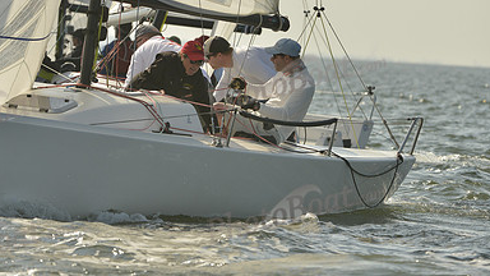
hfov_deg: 4.9
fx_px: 5756
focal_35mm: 443
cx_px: 142
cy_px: 33
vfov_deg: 2.7
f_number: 7.1
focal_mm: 280
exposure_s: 1/1600
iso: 280
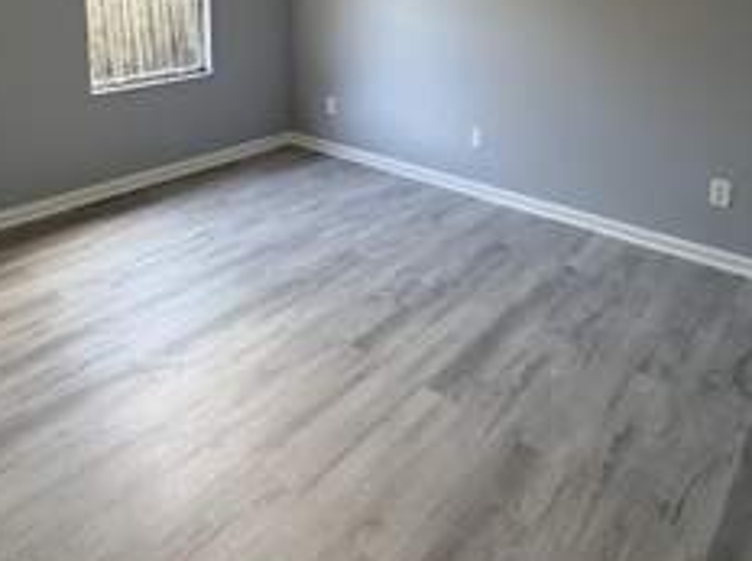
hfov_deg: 61.7
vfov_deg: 43.4
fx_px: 629
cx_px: 344
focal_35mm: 29
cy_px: 44
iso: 320
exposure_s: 1/120
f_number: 2.2
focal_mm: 2.22
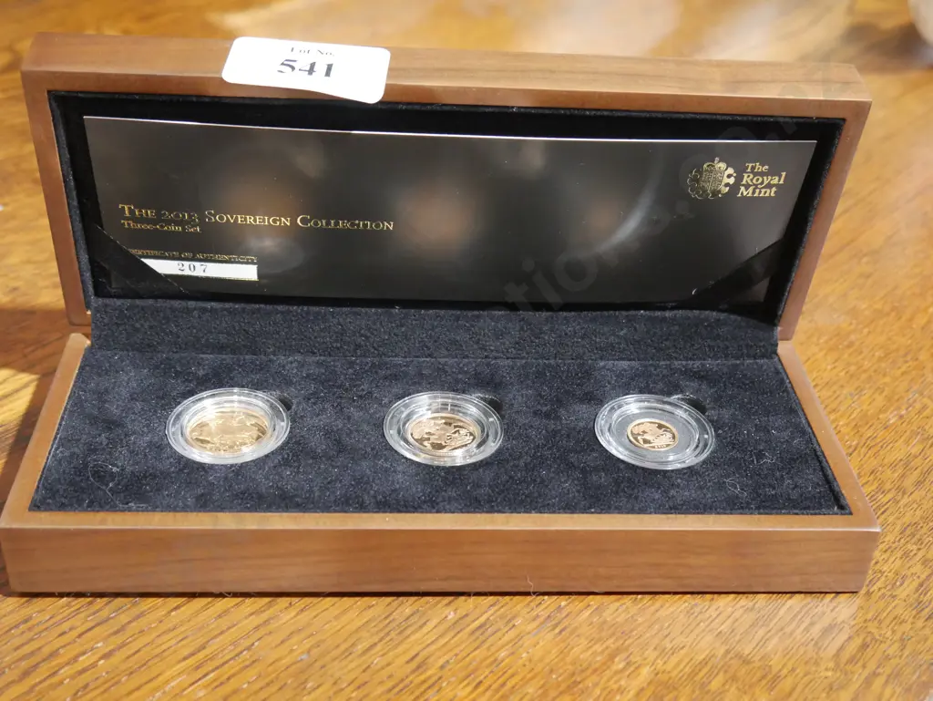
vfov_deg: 30.3
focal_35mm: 48
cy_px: 350
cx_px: 466
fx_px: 1294
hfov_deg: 39.6
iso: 3200
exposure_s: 1/60
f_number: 5.2
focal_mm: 24
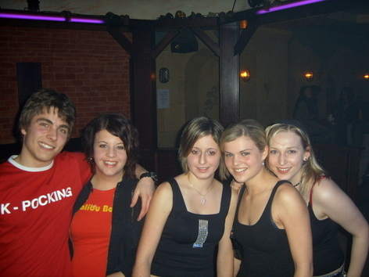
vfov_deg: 40.7
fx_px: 373
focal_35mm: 35
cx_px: 184
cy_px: 138
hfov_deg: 52.6
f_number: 2.8
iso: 100
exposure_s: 1/30
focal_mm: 5.8
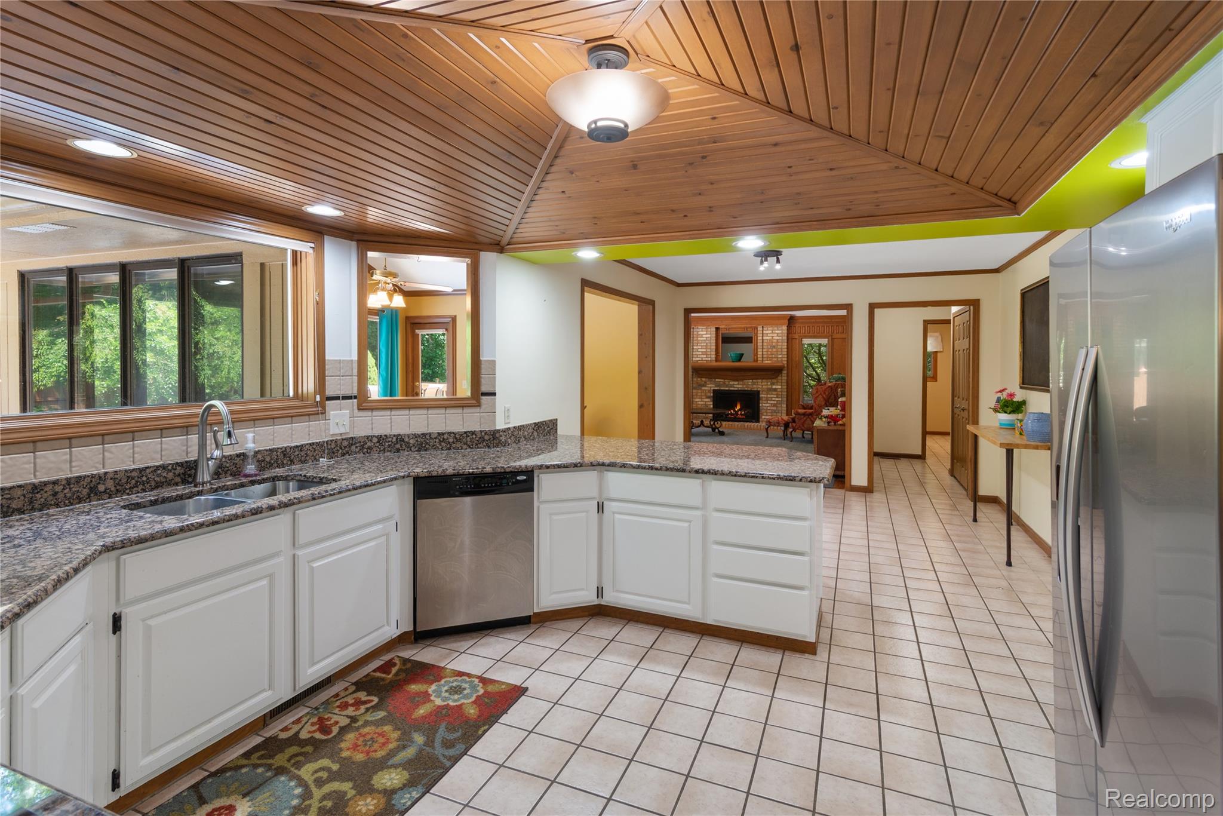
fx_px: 578
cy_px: 408
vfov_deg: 70.5
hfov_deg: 93.3
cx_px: 612
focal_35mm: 17
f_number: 9
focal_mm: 17
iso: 320
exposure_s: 1/15
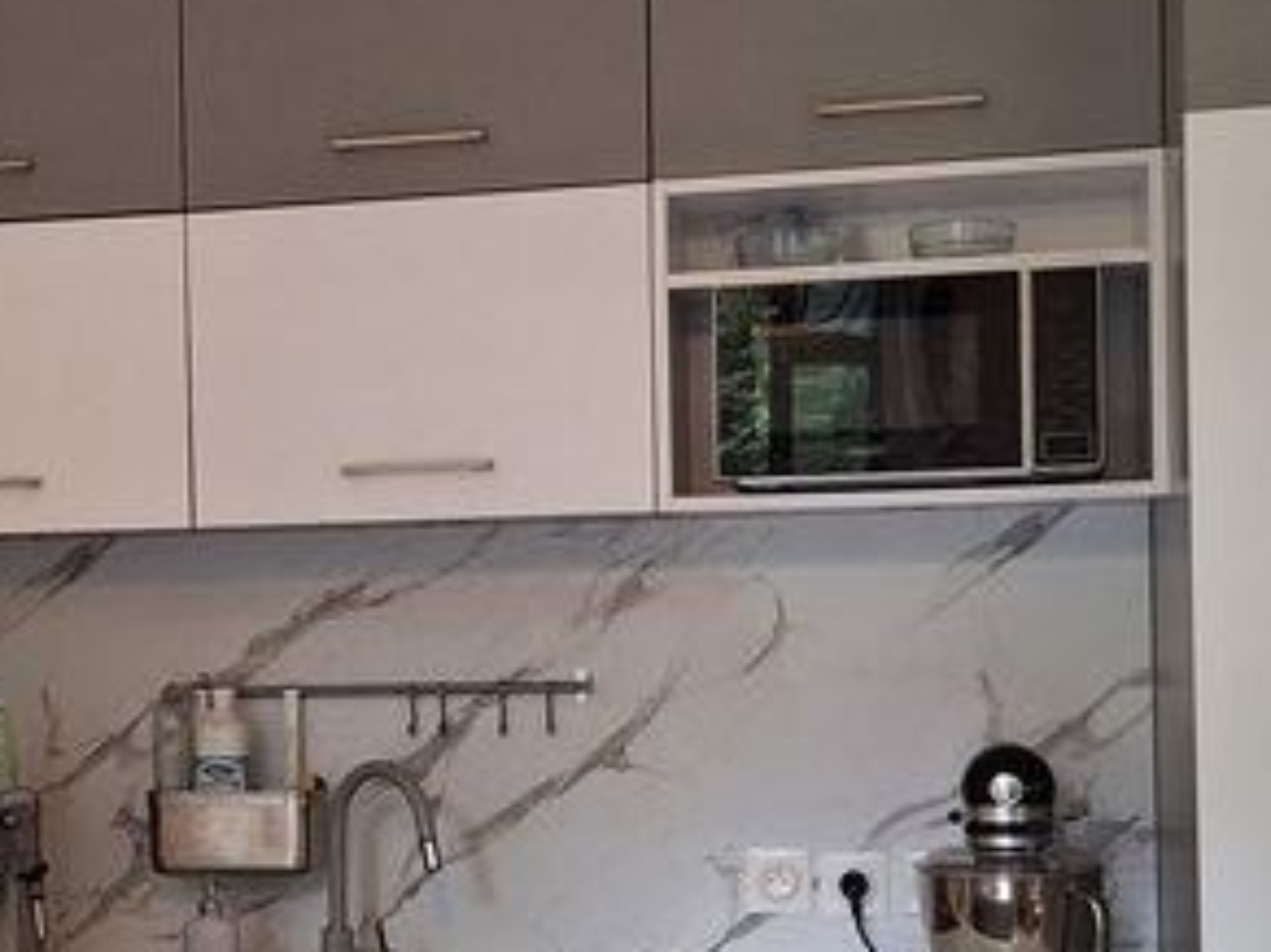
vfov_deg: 18.6
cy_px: 664
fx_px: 2899
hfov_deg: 24.0
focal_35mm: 79
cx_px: 127
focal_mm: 5.54
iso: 125
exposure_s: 1/50
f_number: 1.8
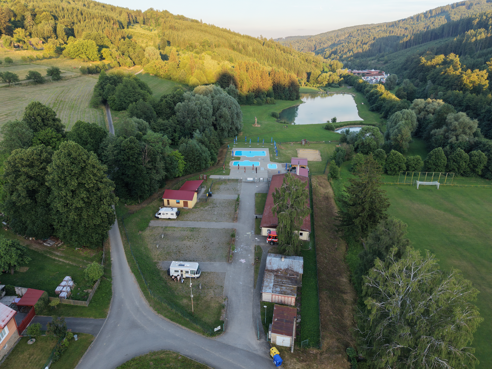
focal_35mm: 24
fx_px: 341
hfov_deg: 71.6
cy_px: 184
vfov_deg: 56.8
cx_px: 246
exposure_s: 1/180
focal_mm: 8.67
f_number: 1.8
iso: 100
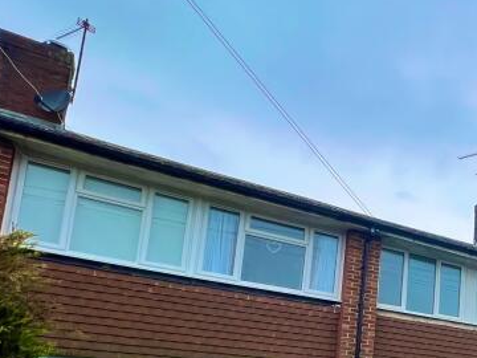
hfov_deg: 37.0
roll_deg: -1.1
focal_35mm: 37
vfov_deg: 35.2
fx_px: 510
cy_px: 355
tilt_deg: +7.0
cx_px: 584
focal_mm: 1.57
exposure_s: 1/424
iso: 32
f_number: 1.8
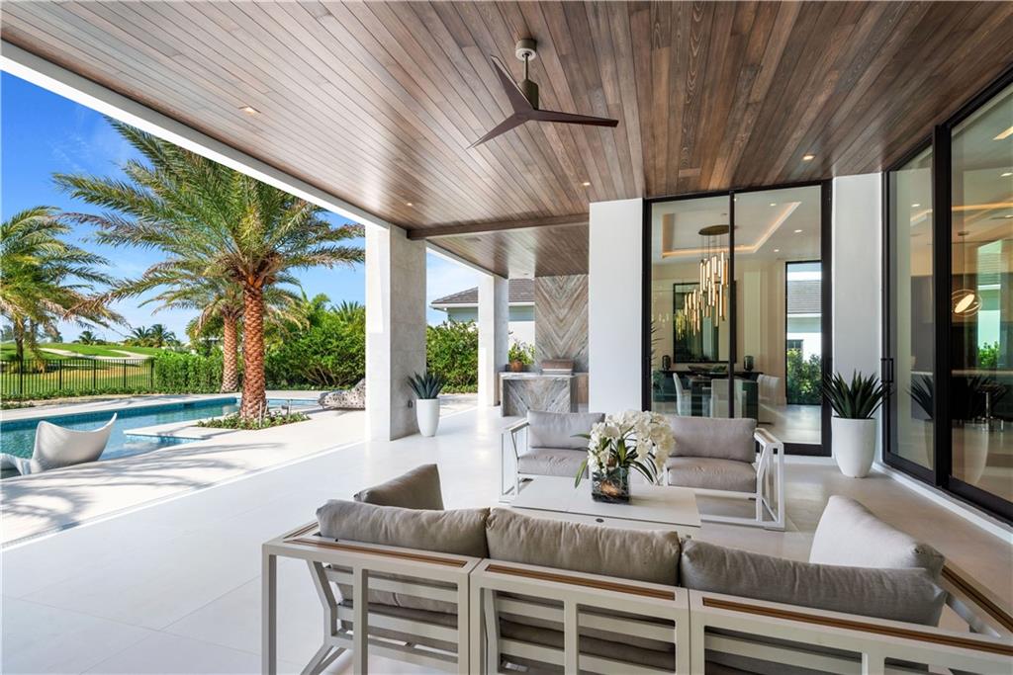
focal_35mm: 16
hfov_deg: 96.7
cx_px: 506
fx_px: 450
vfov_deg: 73.8
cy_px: 338
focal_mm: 16
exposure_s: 1/160
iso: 250
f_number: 8
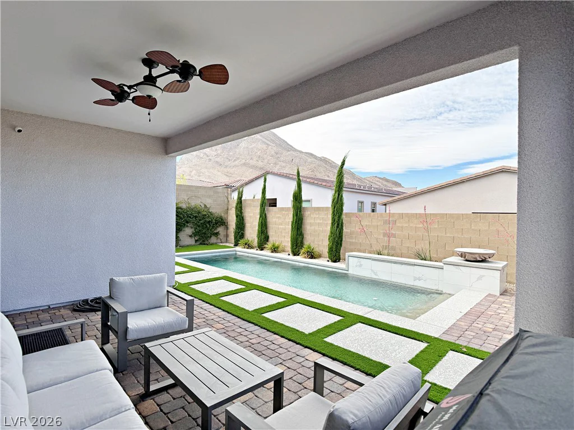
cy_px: 215
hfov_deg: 71.6
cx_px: 287
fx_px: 398
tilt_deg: +0.2
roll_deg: -0.9
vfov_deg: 56.8
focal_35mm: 24
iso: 100
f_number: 1.78
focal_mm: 6.76
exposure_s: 1/2525
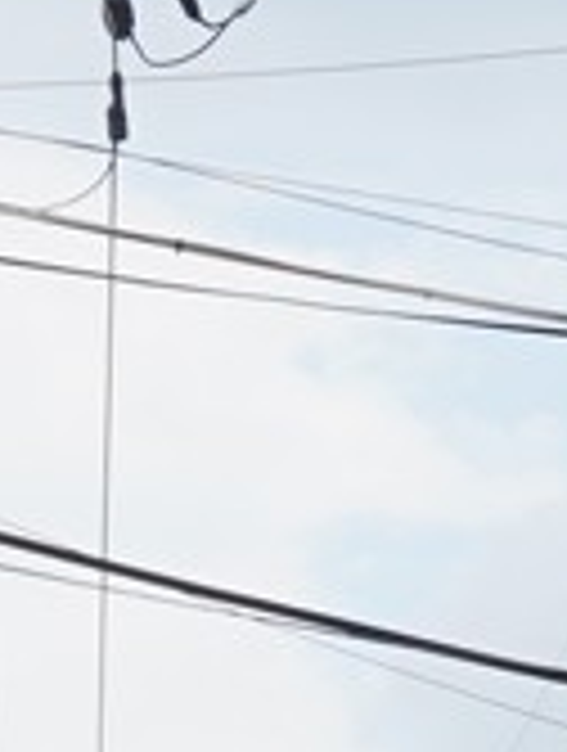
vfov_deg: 4.9
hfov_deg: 3.7
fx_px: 8746
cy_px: 1135
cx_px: 1098
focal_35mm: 402
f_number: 11
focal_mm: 35
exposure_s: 1/125
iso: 100
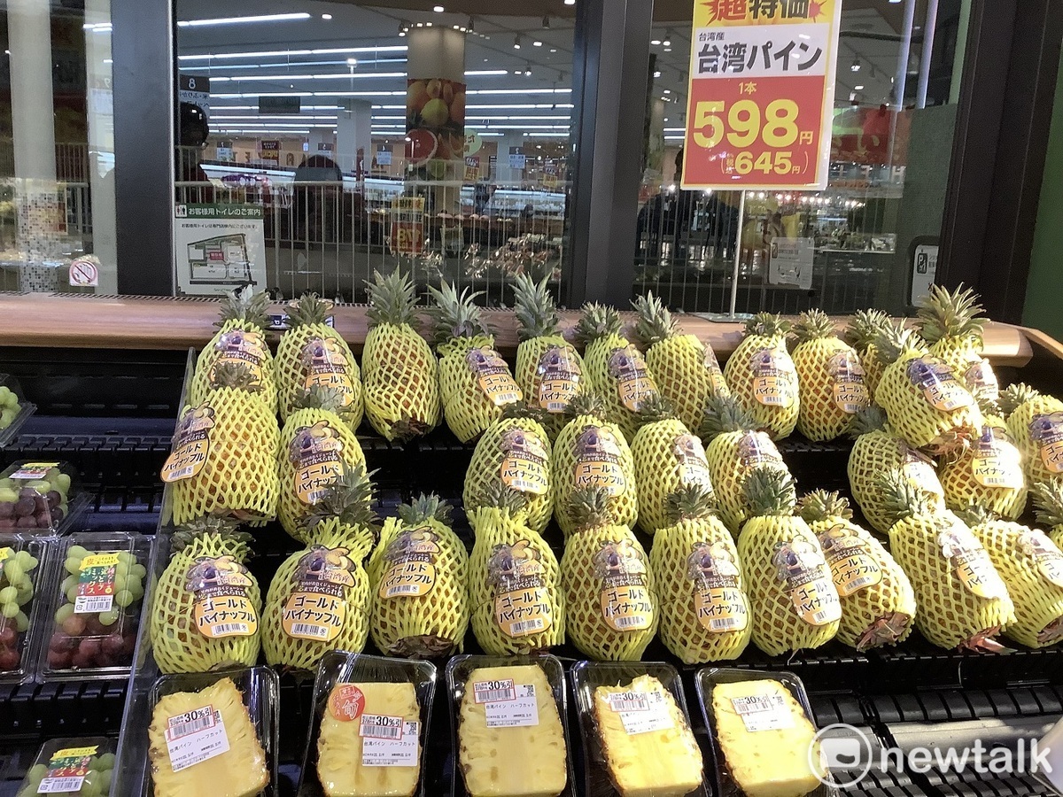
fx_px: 952
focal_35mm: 31
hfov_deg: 58.4
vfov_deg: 45.4
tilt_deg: -11.2
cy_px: 398
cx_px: 532
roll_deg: -3.2
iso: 100
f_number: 2.4
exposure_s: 1/50
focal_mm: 3.3
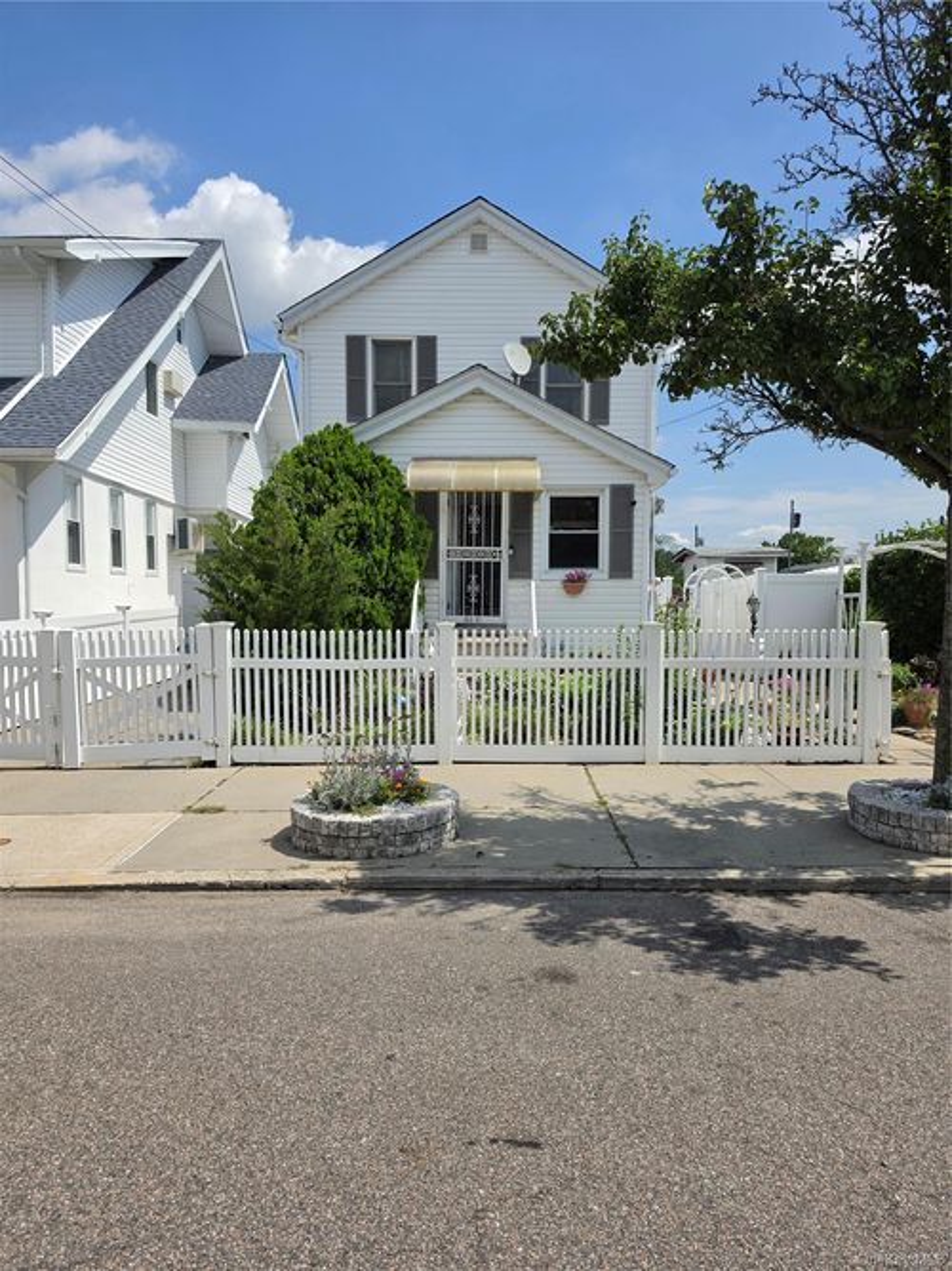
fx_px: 844
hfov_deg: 58.9
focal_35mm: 23
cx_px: 476
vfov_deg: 73.9
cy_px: 636
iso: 50
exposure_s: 1/7939
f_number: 1.4
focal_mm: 6.5
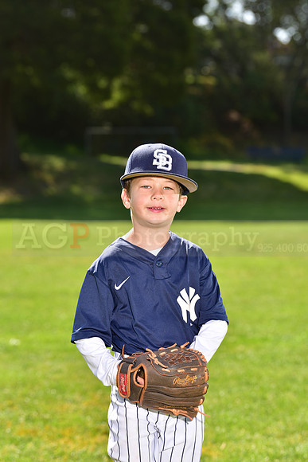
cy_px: 231
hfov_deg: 11.0
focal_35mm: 125
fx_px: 1603
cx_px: 154
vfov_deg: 16.4
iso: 100
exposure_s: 1/250
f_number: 5.6
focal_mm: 125
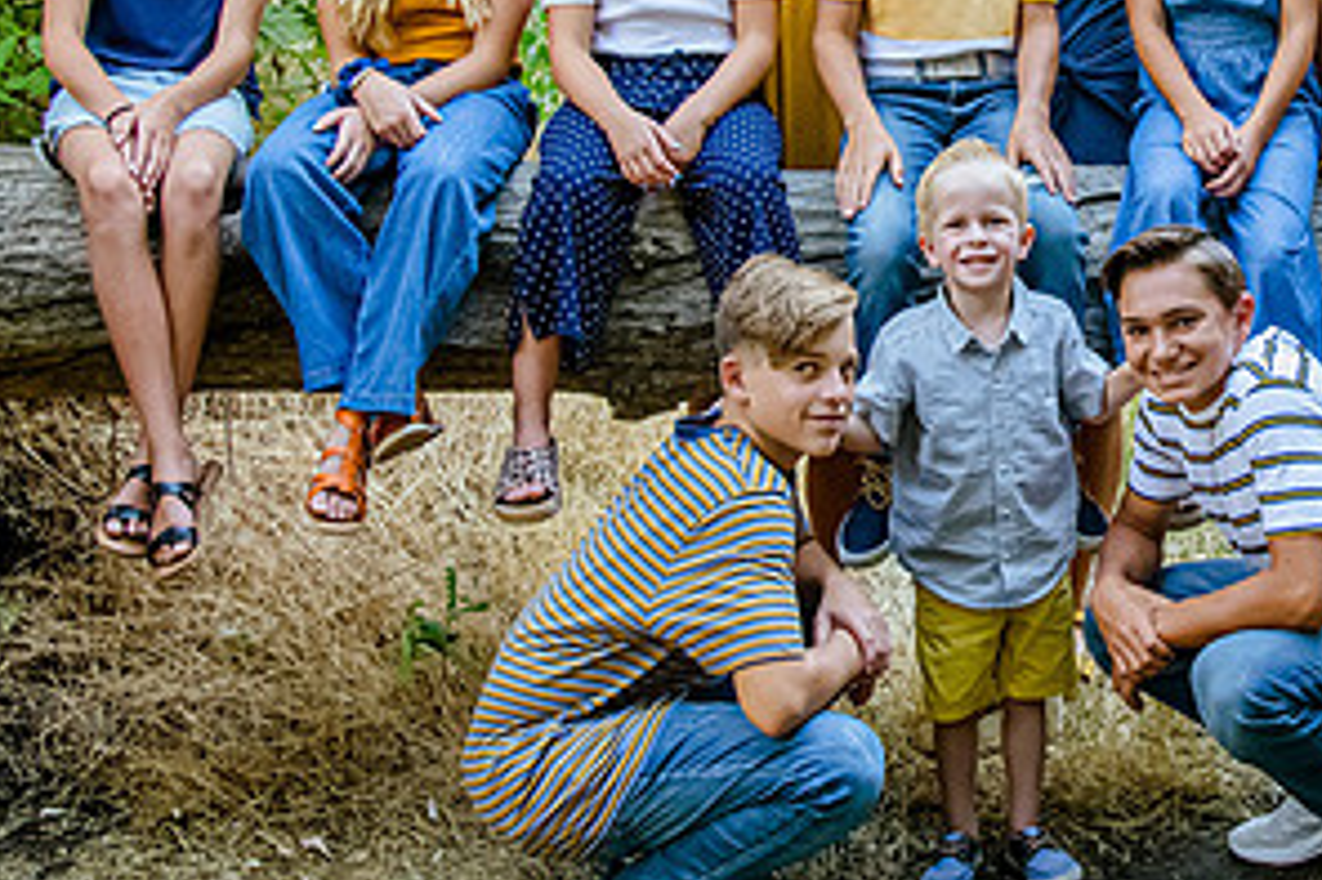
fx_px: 2239
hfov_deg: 31.8
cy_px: 160
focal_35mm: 61
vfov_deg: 21.9
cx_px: 1113
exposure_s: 1/320
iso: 4000
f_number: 5
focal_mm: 24
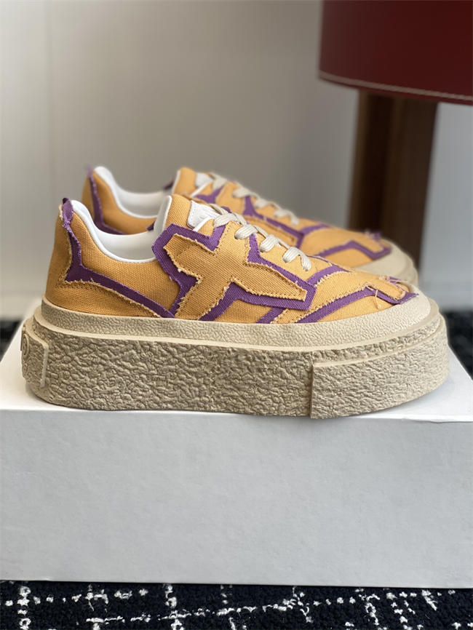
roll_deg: -3.0
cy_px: 315
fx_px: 947
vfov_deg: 36.8
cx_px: 236
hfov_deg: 28.0
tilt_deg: -16.6
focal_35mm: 52
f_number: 2
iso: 20
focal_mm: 6
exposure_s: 1/123
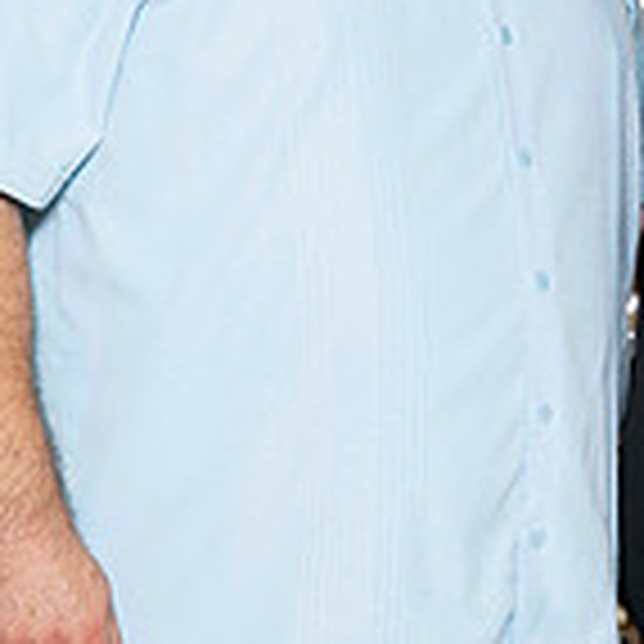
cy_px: 53
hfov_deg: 5.2
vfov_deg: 5.2
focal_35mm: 336
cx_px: 845
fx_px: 7072
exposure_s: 1/200
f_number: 5.6
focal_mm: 81
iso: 250
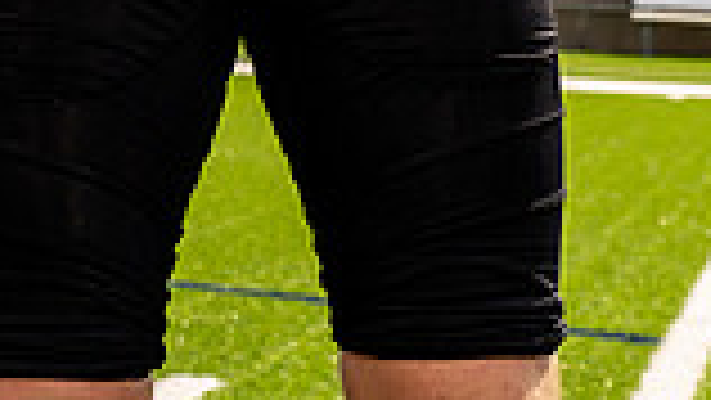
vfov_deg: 6.7
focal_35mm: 170
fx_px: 3206
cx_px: 117
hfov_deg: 12.6
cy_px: -598
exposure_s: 1/250
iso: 100
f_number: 7.1
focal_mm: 57
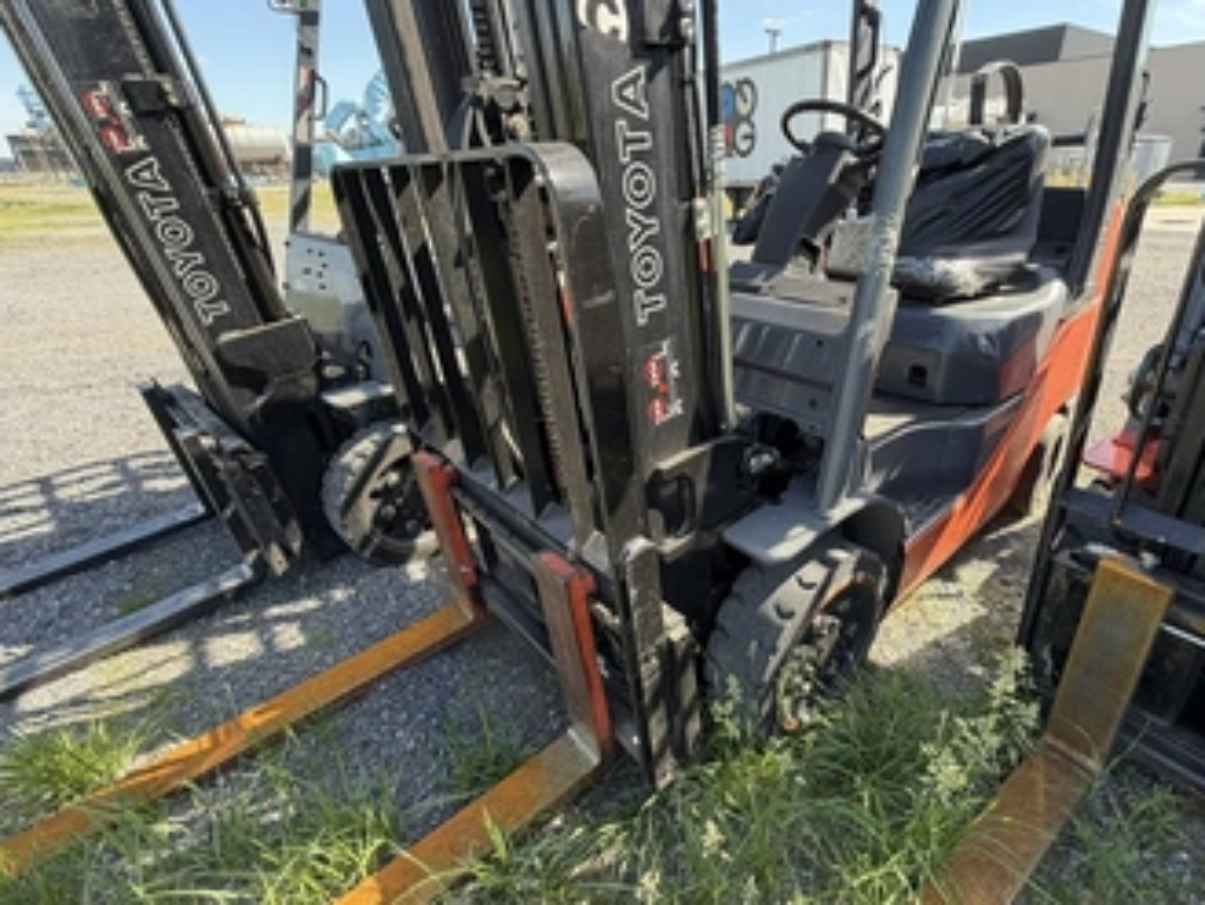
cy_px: 458
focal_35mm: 17
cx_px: 696
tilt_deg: -26.0
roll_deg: +0.0
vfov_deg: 74.8
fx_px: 592
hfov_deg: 90.3
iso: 64
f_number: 2.2
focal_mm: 2.22
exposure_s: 1/232
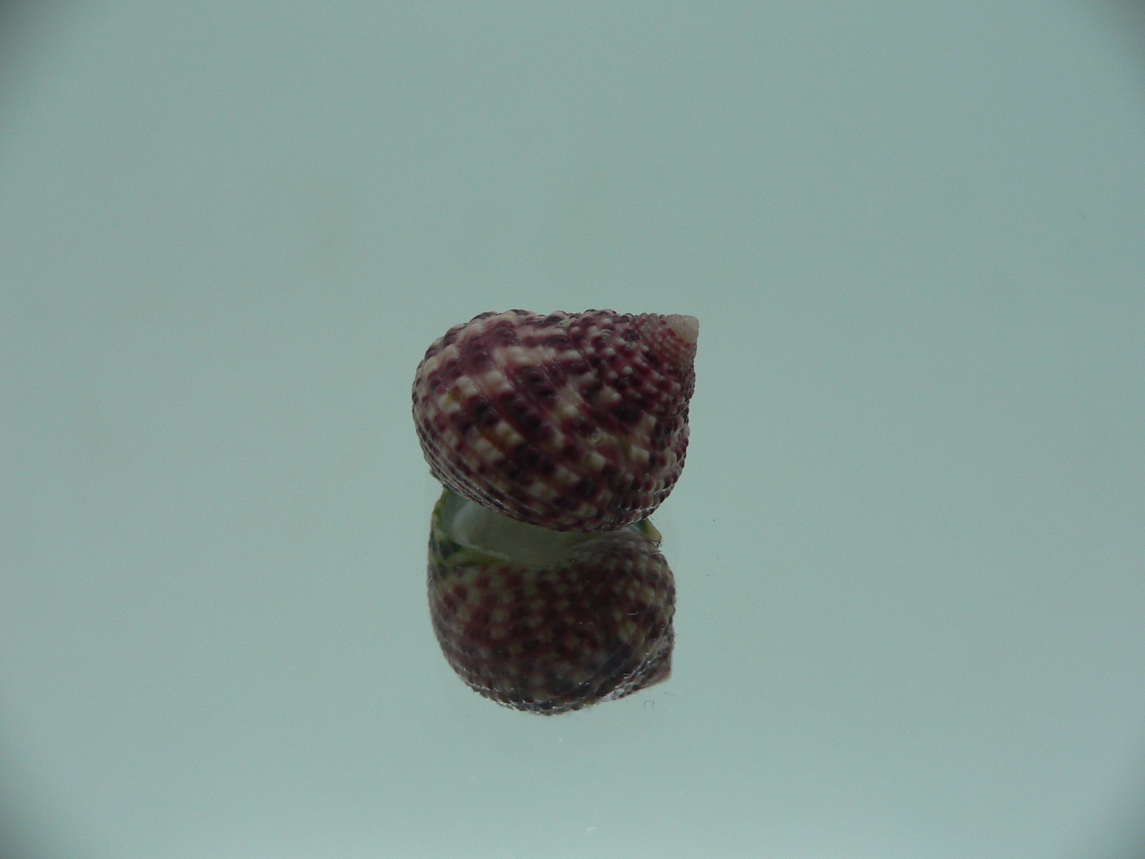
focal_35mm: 35
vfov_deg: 40.7
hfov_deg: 52.6
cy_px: 430
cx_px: 572
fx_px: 1158
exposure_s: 1/60
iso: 80
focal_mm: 4.6
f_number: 2.8
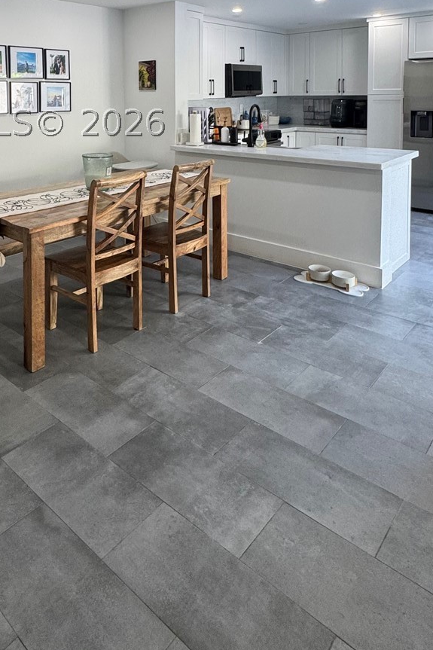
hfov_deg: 46.6
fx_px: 487
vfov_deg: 61.4
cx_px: 120
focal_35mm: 27
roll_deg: +1.5
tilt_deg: -3.8
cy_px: 123
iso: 160
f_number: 2.2
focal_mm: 2.22
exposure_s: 1/99
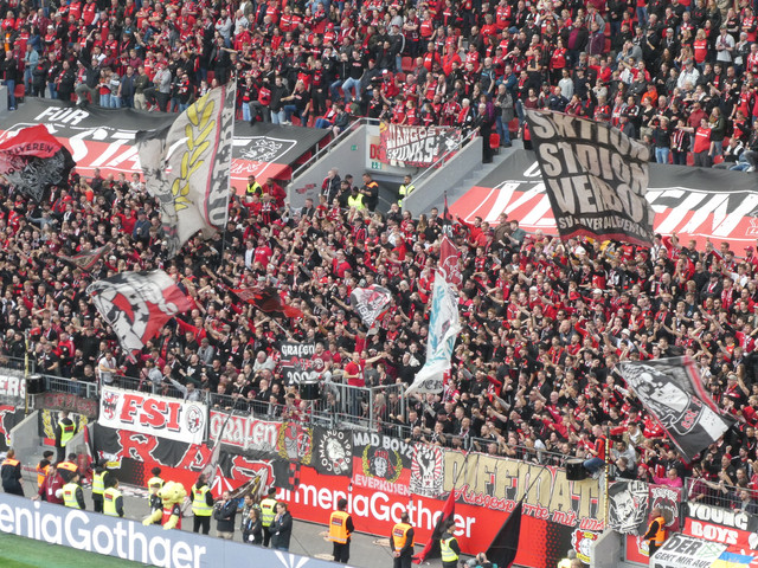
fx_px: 3504
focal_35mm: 160
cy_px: 284
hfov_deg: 12.3
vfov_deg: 9.3
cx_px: 379
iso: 320
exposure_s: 1/80
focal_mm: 28.7
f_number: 5.5
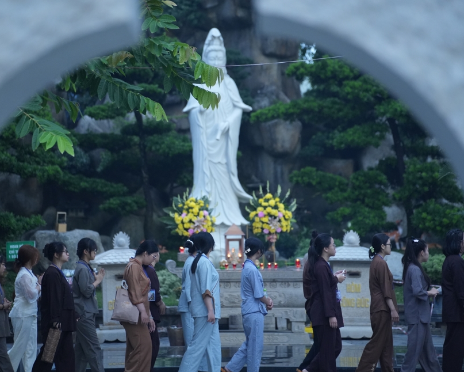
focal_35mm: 170
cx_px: 215
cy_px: 187
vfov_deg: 9.1
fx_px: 2335
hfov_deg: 11.3
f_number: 2.8
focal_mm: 150
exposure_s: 1/125
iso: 3200
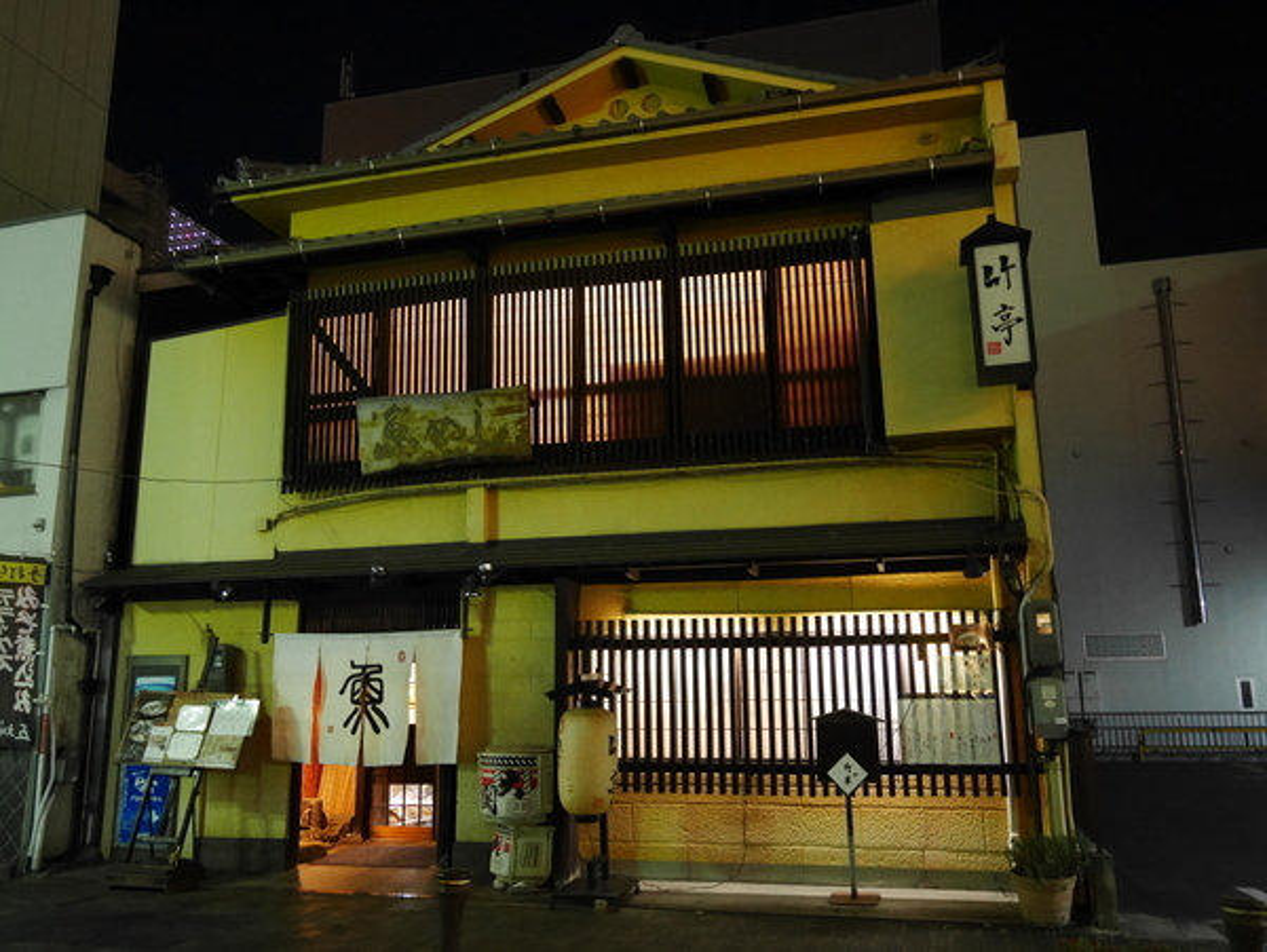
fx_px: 1099
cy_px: 476
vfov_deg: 46.9
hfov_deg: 59.9
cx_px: 634
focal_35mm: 30
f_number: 3.8
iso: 3200
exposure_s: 1/15
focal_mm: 15
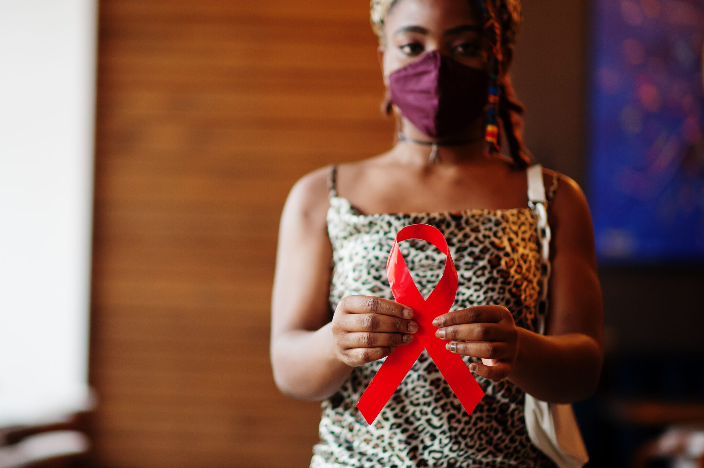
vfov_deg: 12.9
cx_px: 275
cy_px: 246
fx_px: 2071
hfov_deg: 19.3
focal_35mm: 106
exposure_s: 1/640
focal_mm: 85
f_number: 1.4
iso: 800
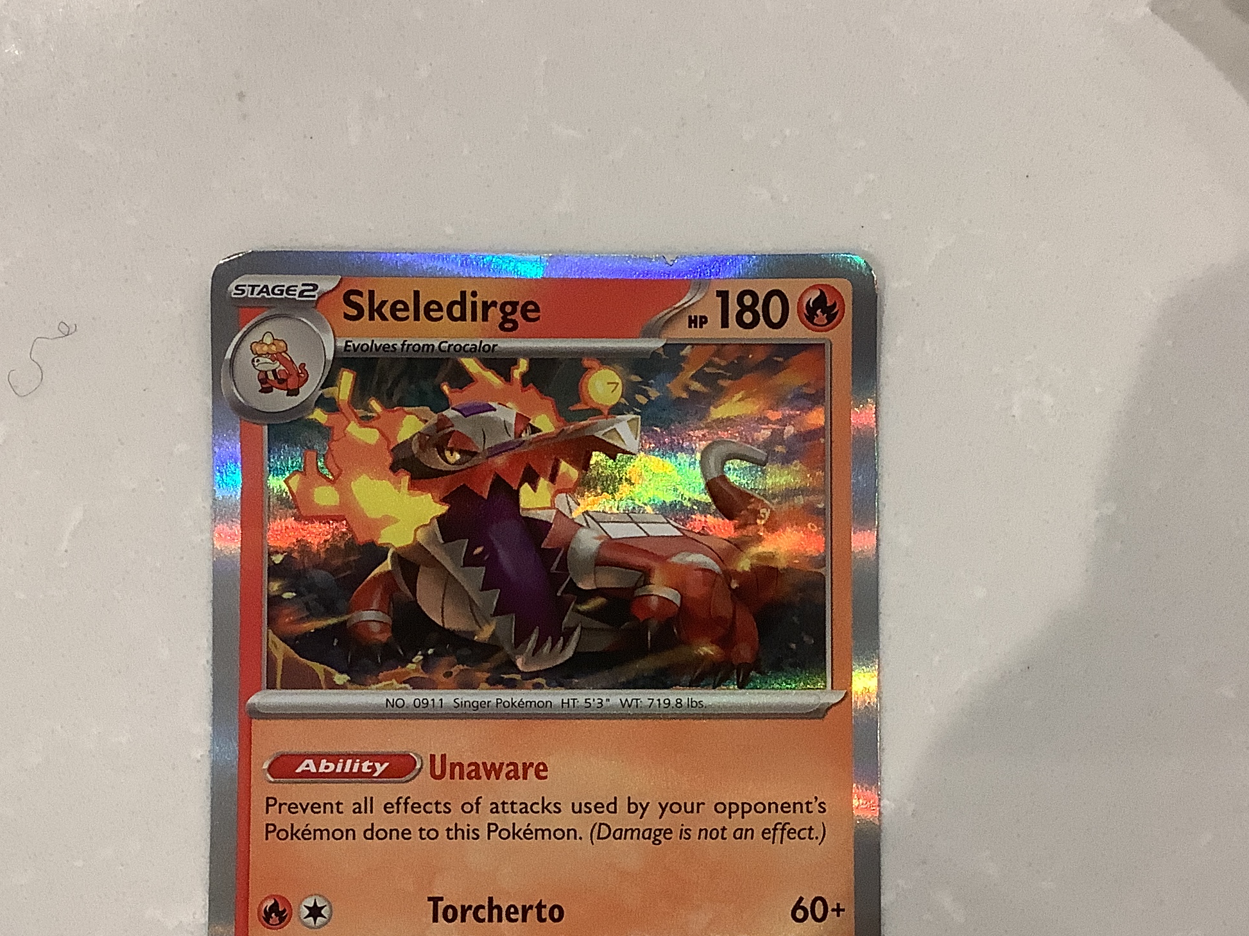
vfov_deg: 27.9
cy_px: 605
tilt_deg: -88.5
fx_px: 1876
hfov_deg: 36.8
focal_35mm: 52
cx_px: 639
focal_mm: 3.3
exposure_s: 1/60
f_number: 2.4
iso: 125
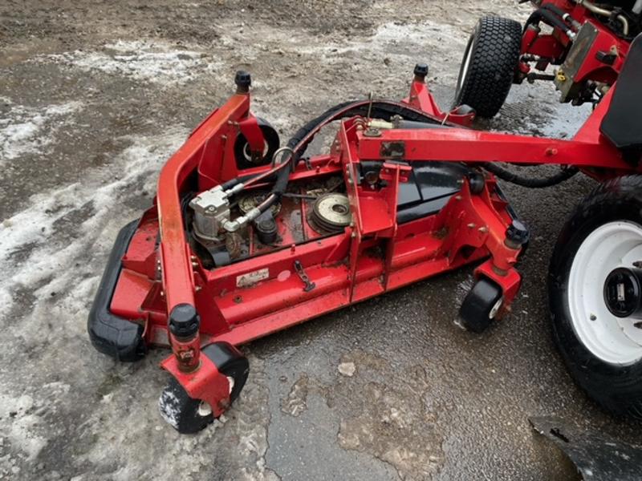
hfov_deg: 67.3
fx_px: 482
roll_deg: -7.5
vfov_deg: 53.1
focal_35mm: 26
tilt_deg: -43.7
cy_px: 240
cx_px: 321
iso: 40
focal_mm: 4.25
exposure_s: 1/121
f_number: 1.8
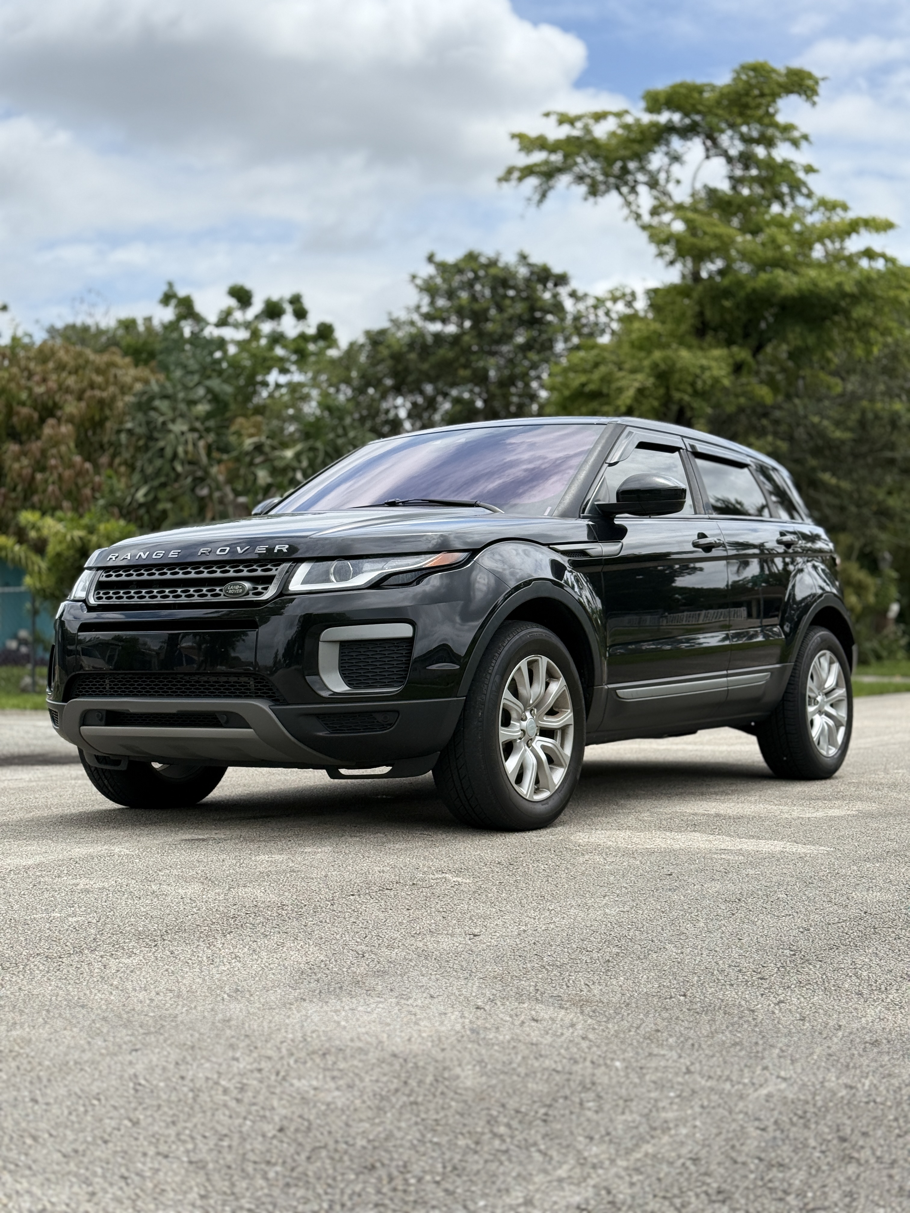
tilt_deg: +1.6
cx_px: 455
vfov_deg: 39.7
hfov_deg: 30.3
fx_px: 1682
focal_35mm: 48
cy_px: 606
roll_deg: -0.3
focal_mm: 6.76
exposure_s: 1/4587
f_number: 1.78
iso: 80
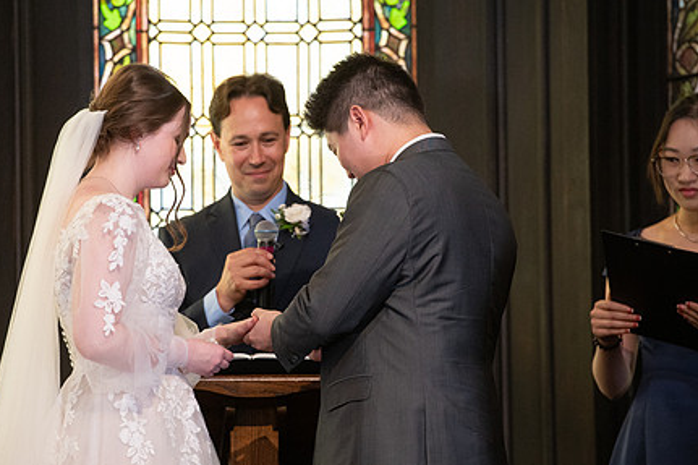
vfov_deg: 5.1
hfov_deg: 7.7
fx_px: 5213
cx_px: 266
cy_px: 284
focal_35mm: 269
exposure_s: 1/400
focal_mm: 200
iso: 3200
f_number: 3.5
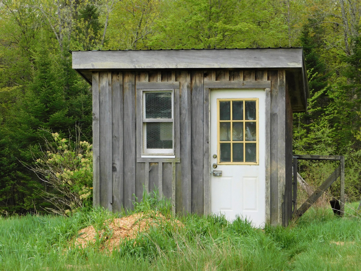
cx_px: 180
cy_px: 136
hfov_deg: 27.4
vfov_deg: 20.7
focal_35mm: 71
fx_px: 740
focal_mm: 12.6
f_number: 4.3
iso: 125
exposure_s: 1/160
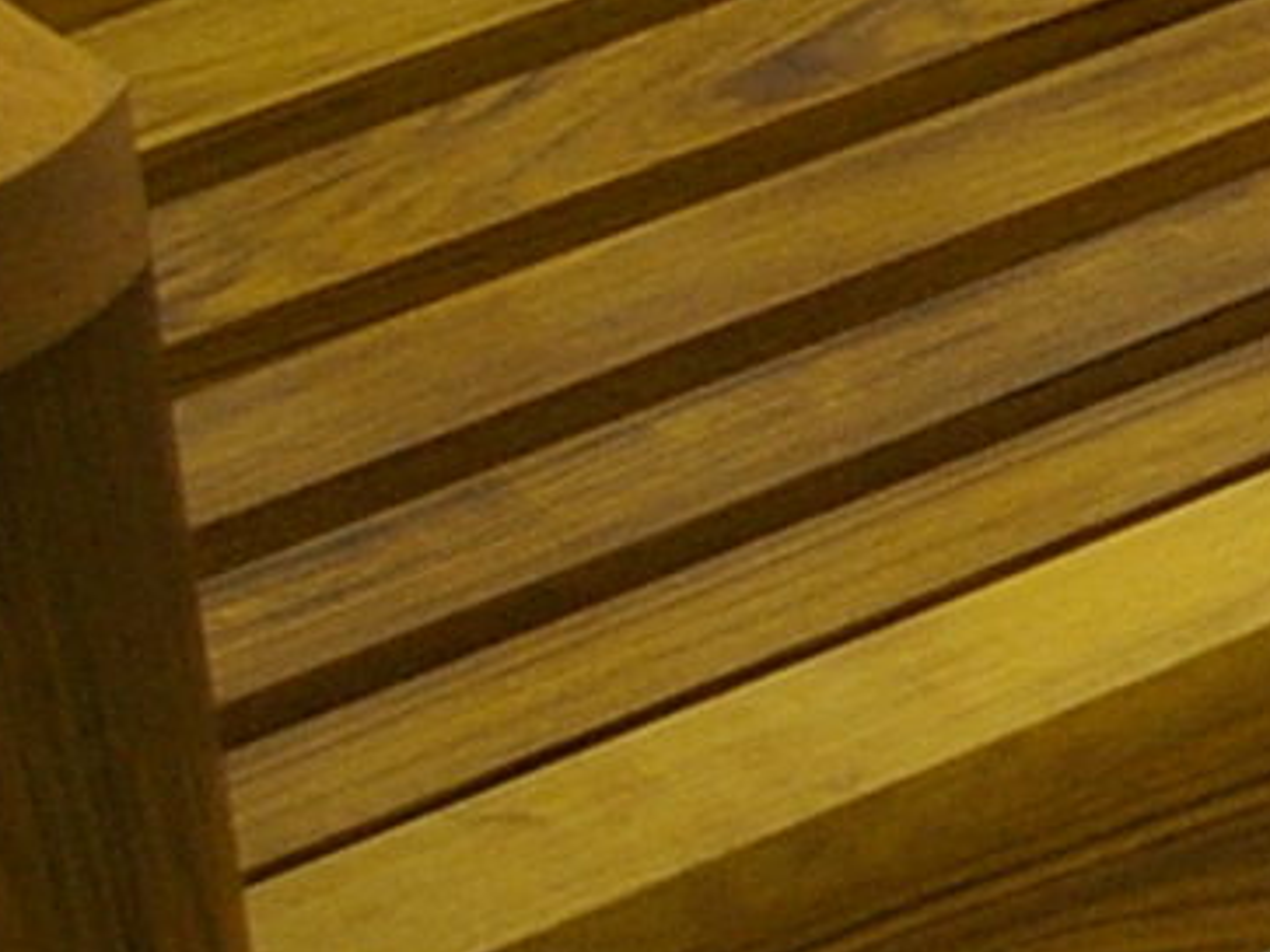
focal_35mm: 251
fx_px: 9205
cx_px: 3474
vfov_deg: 5.8
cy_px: -742
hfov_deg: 7.2
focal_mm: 21
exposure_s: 1/10
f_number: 4
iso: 400
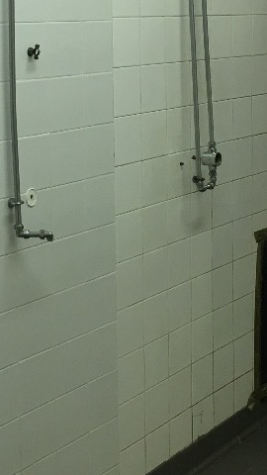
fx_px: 994
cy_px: 137
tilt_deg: -6.5
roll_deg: +0.2
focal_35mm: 79
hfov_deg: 15.3
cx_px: 102
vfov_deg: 26.6
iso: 50
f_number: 2.2
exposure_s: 1/33
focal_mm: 4.15
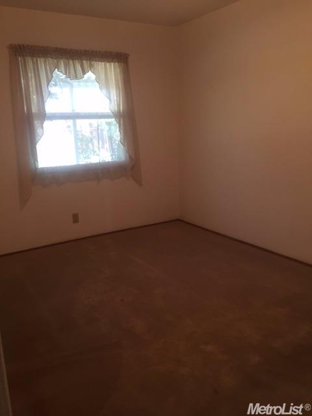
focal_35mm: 29
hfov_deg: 48.2
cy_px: 208
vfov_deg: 61.7
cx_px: 156
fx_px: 349
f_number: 2.2
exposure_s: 1/30
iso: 80
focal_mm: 4.15
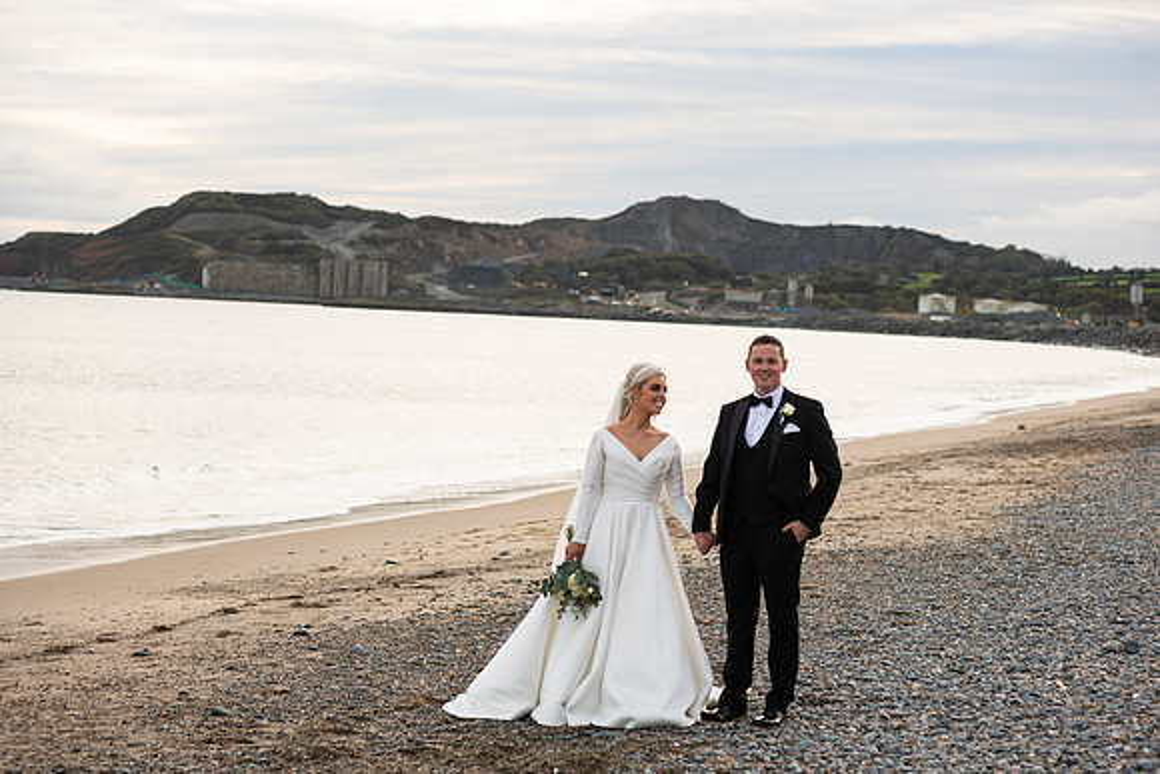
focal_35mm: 80
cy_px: 387
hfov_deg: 25.4
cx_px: 580
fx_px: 2578
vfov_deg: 17.1
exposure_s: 1/200
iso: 80
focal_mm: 80
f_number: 3.5
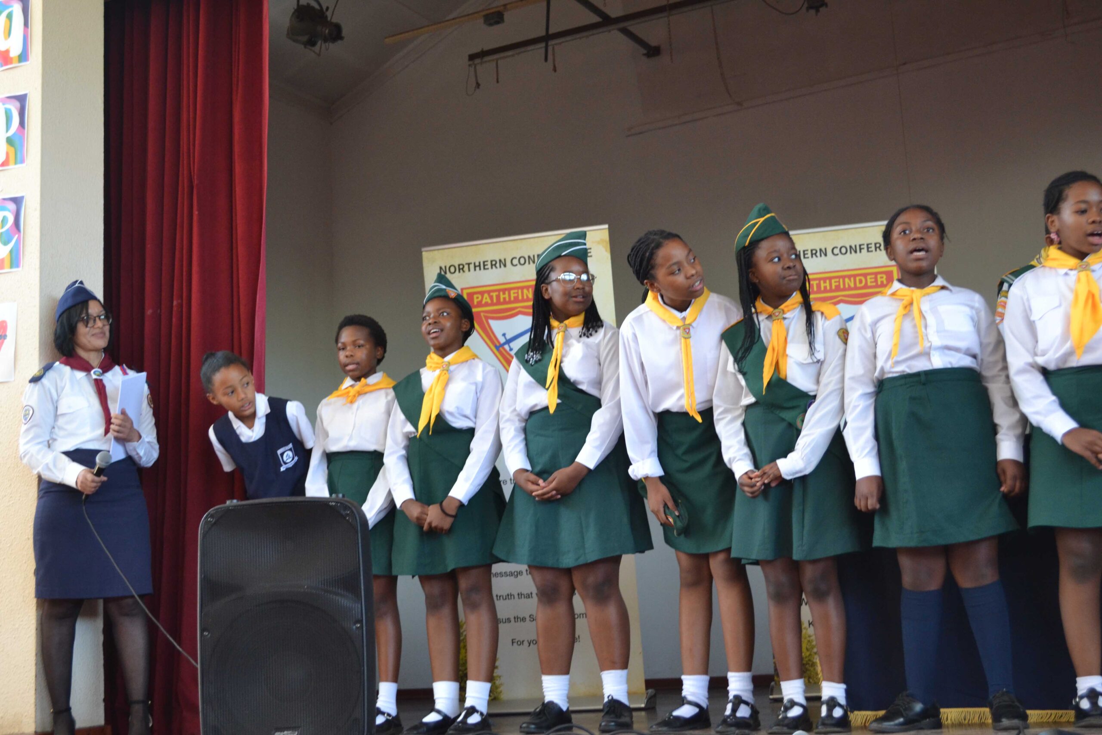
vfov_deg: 28.1
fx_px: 1469
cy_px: 368
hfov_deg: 41.1
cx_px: 551
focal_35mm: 48
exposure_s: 1/60
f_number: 4.8
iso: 1000
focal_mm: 32
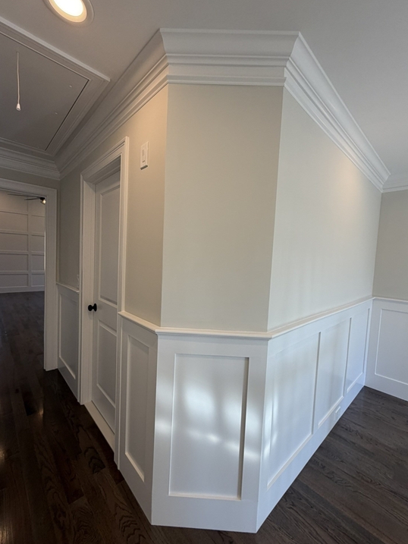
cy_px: 274
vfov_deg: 98.2
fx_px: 236
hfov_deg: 81.8
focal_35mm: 15
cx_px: 202
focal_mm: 2.22
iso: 100
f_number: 2.2
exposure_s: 1/120
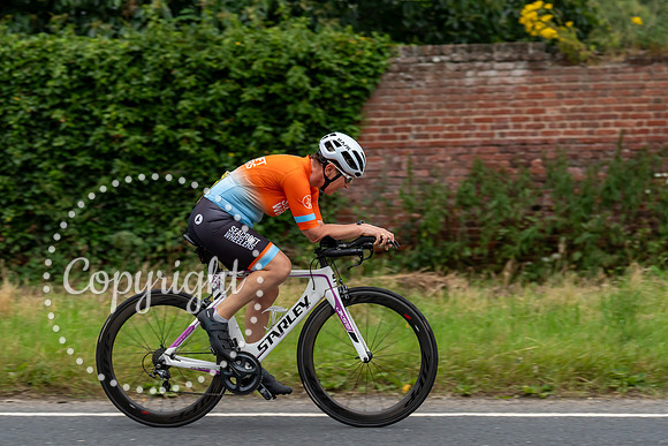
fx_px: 1892
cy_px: 188
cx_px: 263
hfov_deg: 20.0
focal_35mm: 102
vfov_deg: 13.4
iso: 1000
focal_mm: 79
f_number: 3.2
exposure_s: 1/640
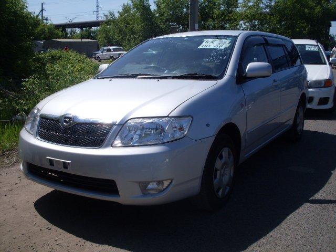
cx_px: 168
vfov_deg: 37.7
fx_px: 369
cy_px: 126
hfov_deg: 49.0
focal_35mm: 38
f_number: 8.4
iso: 80
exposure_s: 1/350
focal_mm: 6.3
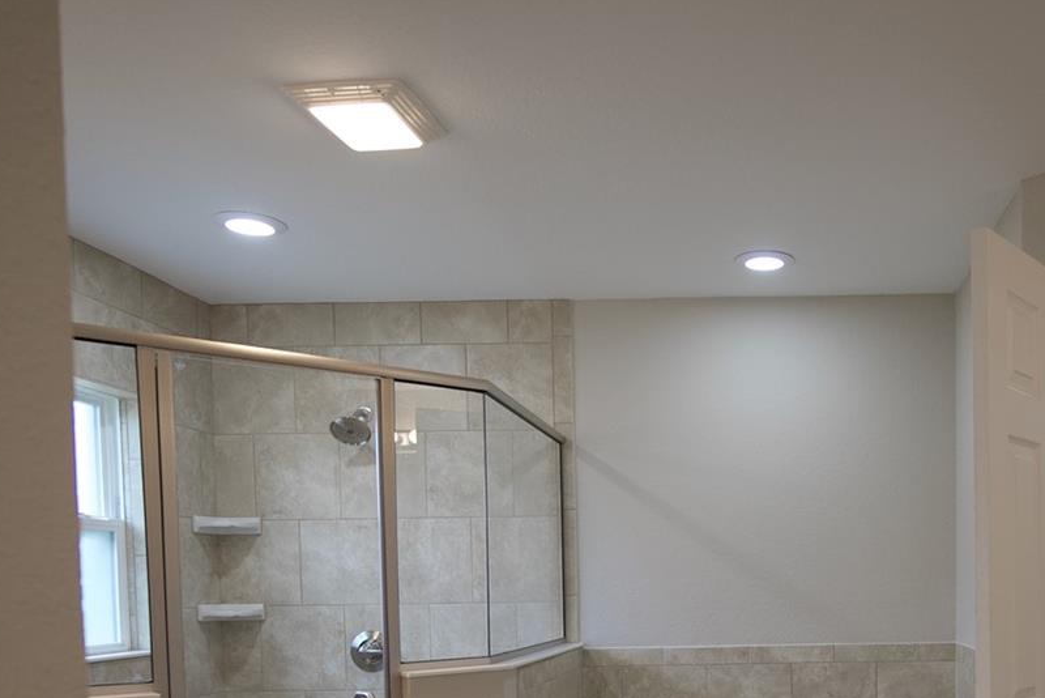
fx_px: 987
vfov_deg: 36.5
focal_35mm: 34
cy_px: 629
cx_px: 775
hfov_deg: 53.4
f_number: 2.8
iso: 640
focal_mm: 17
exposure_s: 1/200
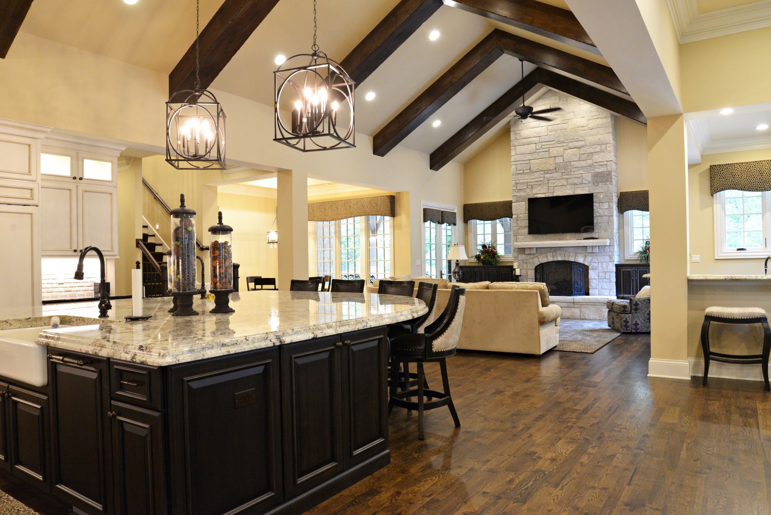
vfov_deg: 53.2
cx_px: 386
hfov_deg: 73.7
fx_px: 514
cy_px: 258
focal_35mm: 24
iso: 2500
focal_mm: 24
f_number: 7.1
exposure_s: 1/30
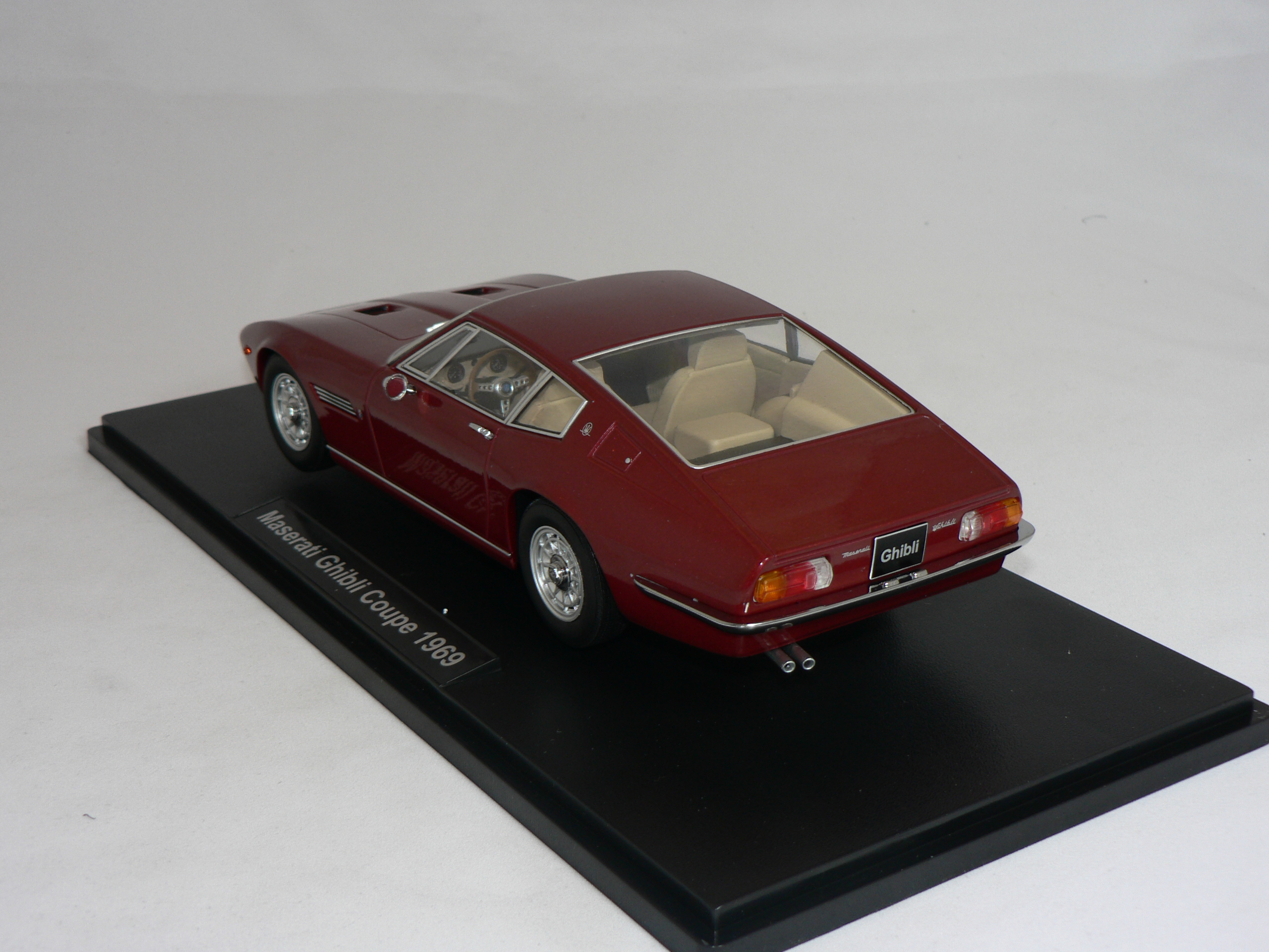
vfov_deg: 27.5
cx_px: 634
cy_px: 476
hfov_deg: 36.2
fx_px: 1943
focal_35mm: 53
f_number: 2.8
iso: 80
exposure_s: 1/60
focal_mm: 8.8
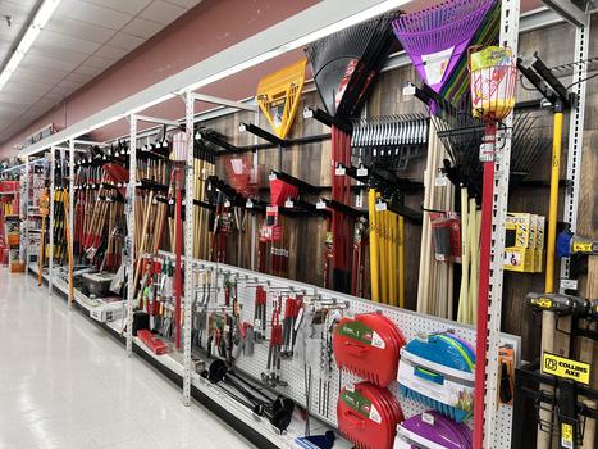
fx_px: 449
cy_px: 224
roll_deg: -1.8
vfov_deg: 53.0
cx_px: 299
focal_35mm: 26
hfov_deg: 67.3
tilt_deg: -3.5
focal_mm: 5.7
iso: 64
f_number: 1.5
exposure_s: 1/120
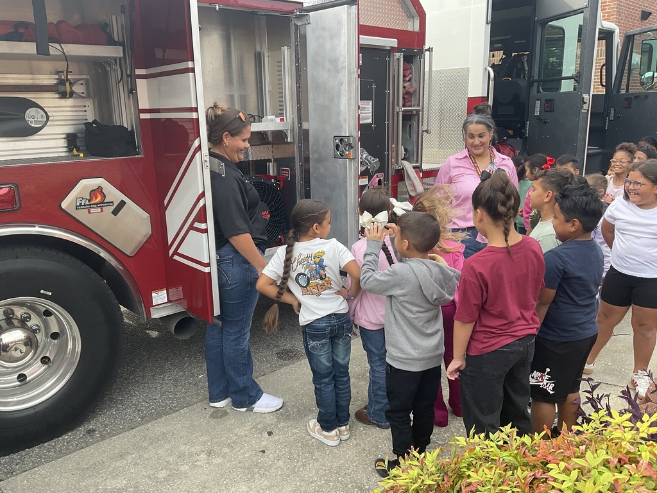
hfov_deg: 61.7
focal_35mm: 29
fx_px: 550
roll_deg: +0.9
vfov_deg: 48.2
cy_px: 246
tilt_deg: -12.7
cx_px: 328
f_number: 1.8
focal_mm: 3
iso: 16
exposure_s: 1/269
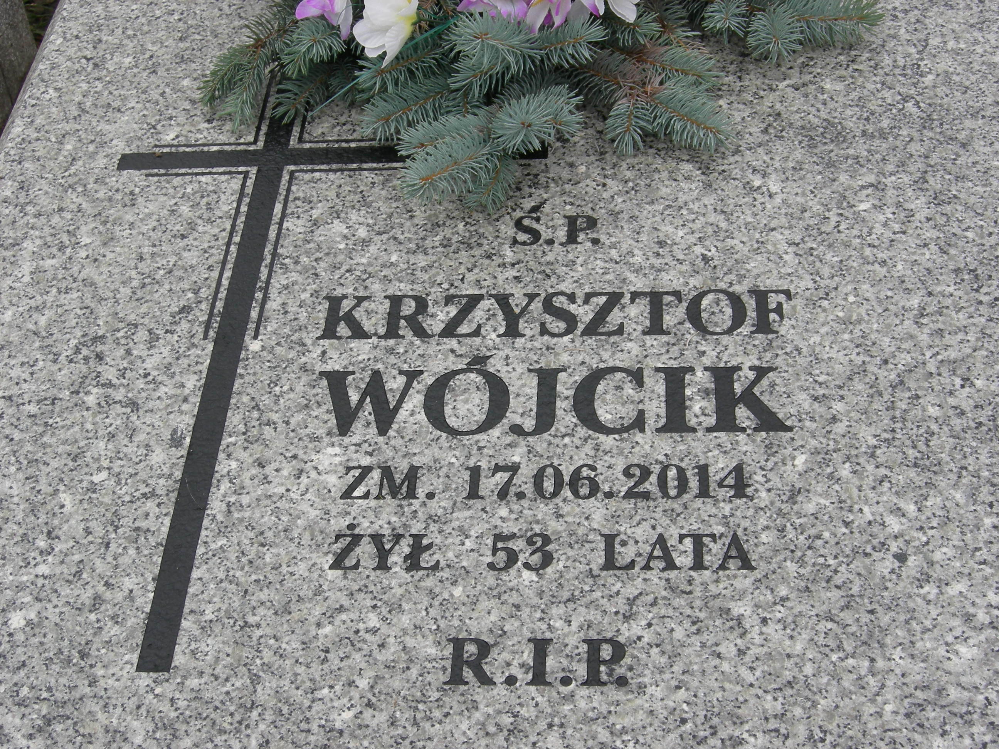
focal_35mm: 57
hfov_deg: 33.8
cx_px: 500
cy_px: 374
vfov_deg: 25.7
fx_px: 1645
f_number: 5.9
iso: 64
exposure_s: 1/165
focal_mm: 11.9
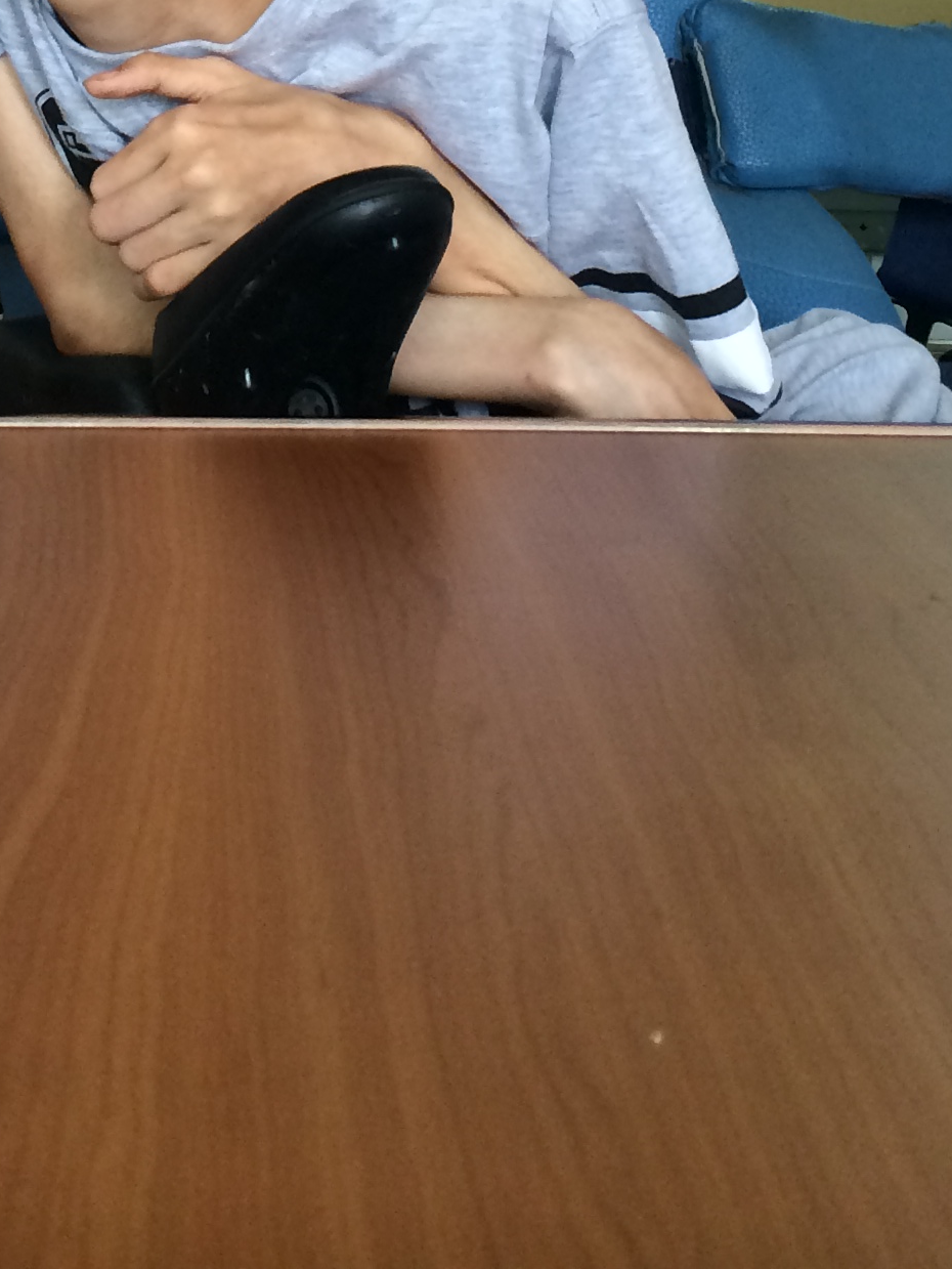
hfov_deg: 18.5
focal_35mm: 79
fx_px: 2895
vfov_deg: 22.1
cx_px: 157
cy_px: -401
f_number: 2.2
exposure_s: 1/30
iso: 100
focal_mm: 4.12
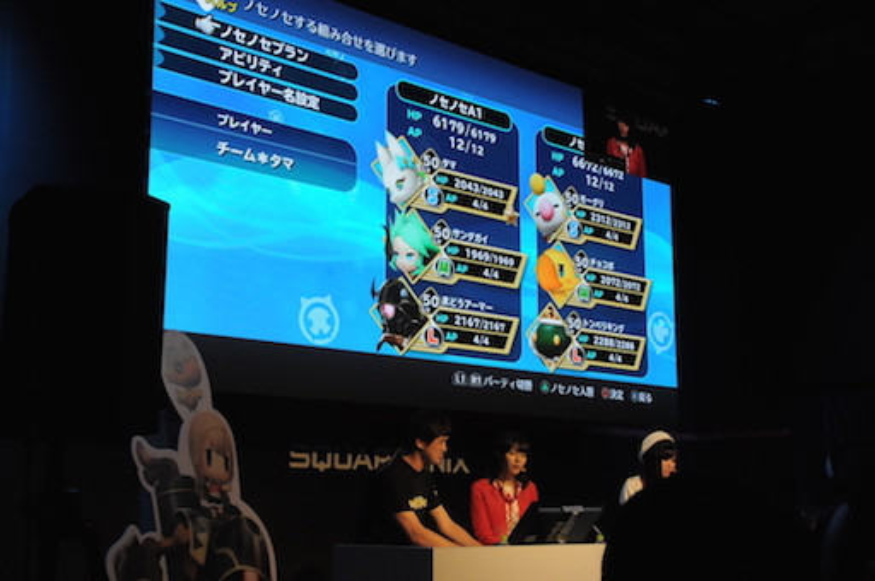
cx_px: 438
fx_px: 1165
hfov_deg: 41.2
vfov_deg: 28.0
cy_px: 290
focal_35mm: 48
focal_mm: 32
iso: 1600
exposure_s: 1/60
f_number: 16
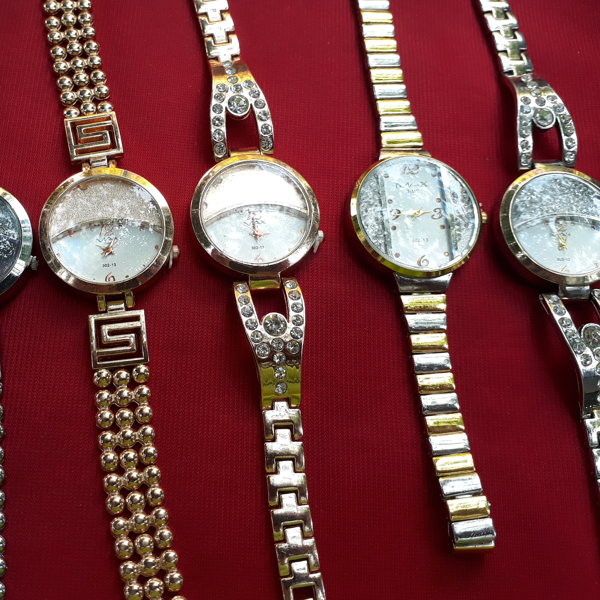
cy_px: 271
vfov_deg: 46.0
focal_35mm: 36
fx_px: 706
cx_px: 199
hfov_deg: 45.3
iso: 64
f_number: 1.9
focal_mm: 3.6
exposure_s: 1/120
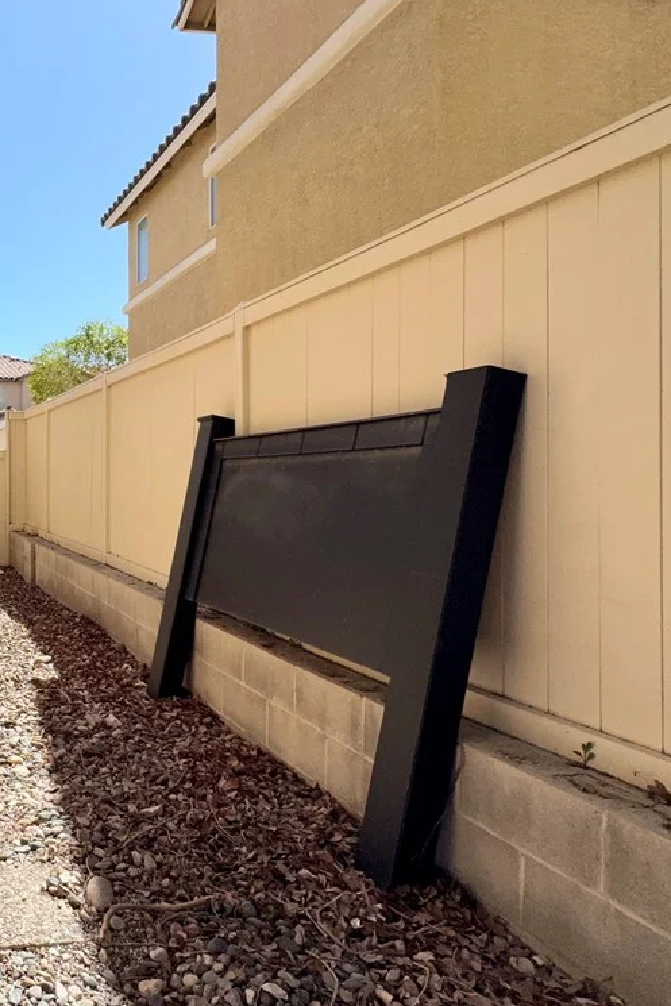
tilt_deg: -1.4
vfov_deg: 83.9
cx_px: -5
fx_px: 559
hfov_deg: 49.9
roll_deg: +0.4
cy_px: 489
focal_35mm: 20
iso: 50
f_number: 2.2
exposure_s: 1/1672
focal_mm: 2.22
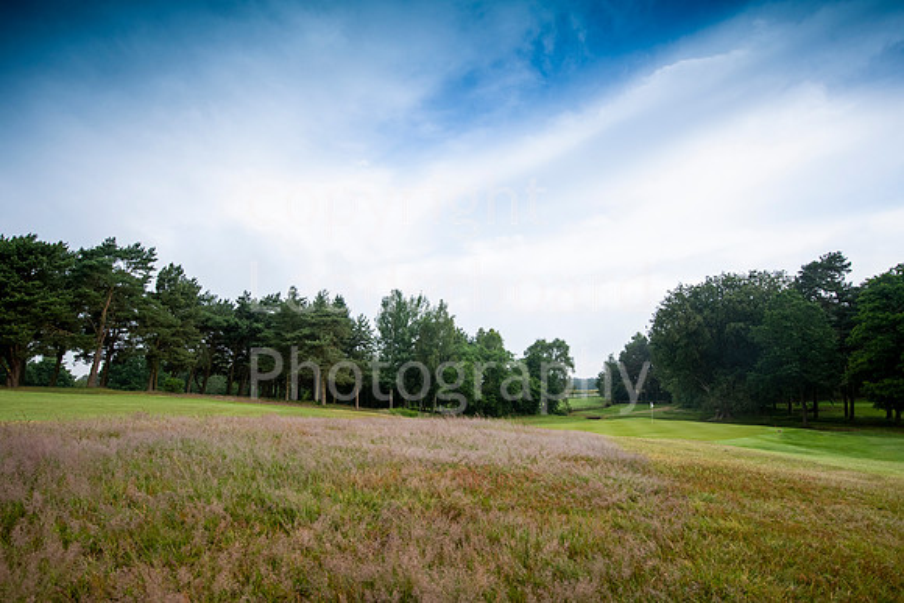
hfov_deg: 86.9
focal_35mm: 19
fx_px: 477
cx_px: 452
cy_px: 302
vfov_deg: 64.6
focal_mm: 19
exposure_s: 1/400
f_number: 8
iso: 640
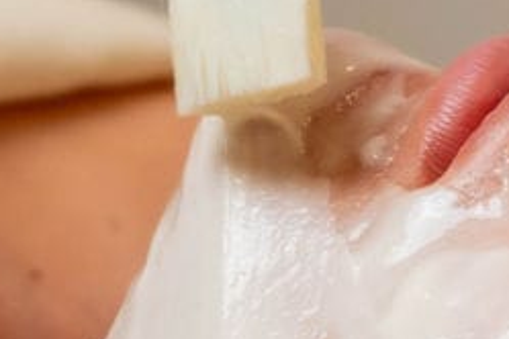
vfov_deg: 4.8
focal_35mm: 284
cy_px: 199
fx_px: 4015
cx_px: 491
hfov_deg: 7.2
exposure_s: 1/200
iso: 1000
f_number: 4
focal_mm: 46.3
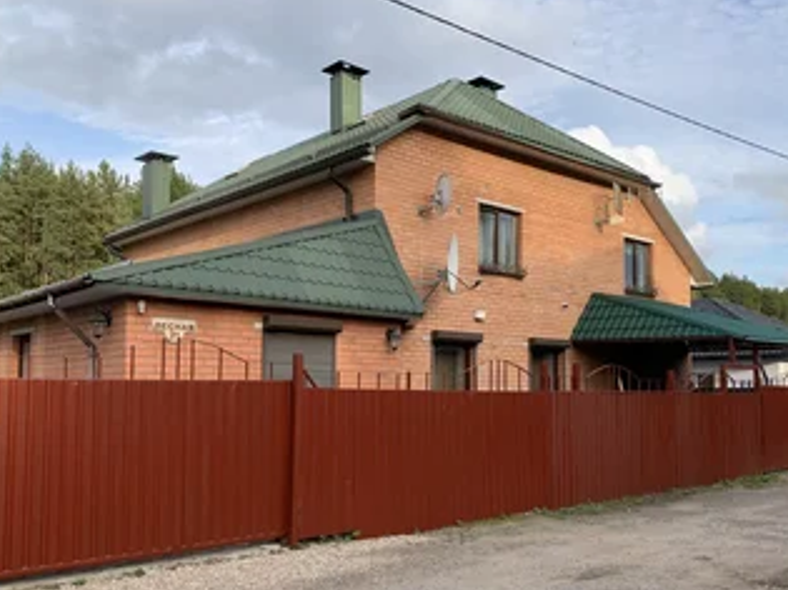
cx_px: 403
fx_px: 751
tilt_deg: +2.9
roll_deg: +0.1
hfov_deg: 55.4
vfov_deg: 42.7
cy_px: 360
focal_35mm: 33
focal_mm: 4.25
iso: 25
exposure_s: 1/537
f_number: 1.8
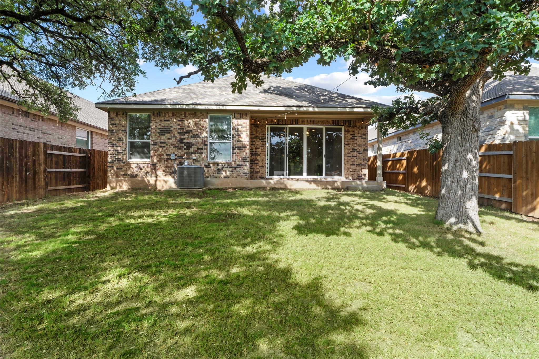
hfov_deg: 92.4
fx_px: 258
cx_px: 270
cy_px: 180
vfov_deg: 69.6
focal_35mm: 17
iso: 250
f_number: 11
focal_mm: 11.5
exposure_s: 1/13
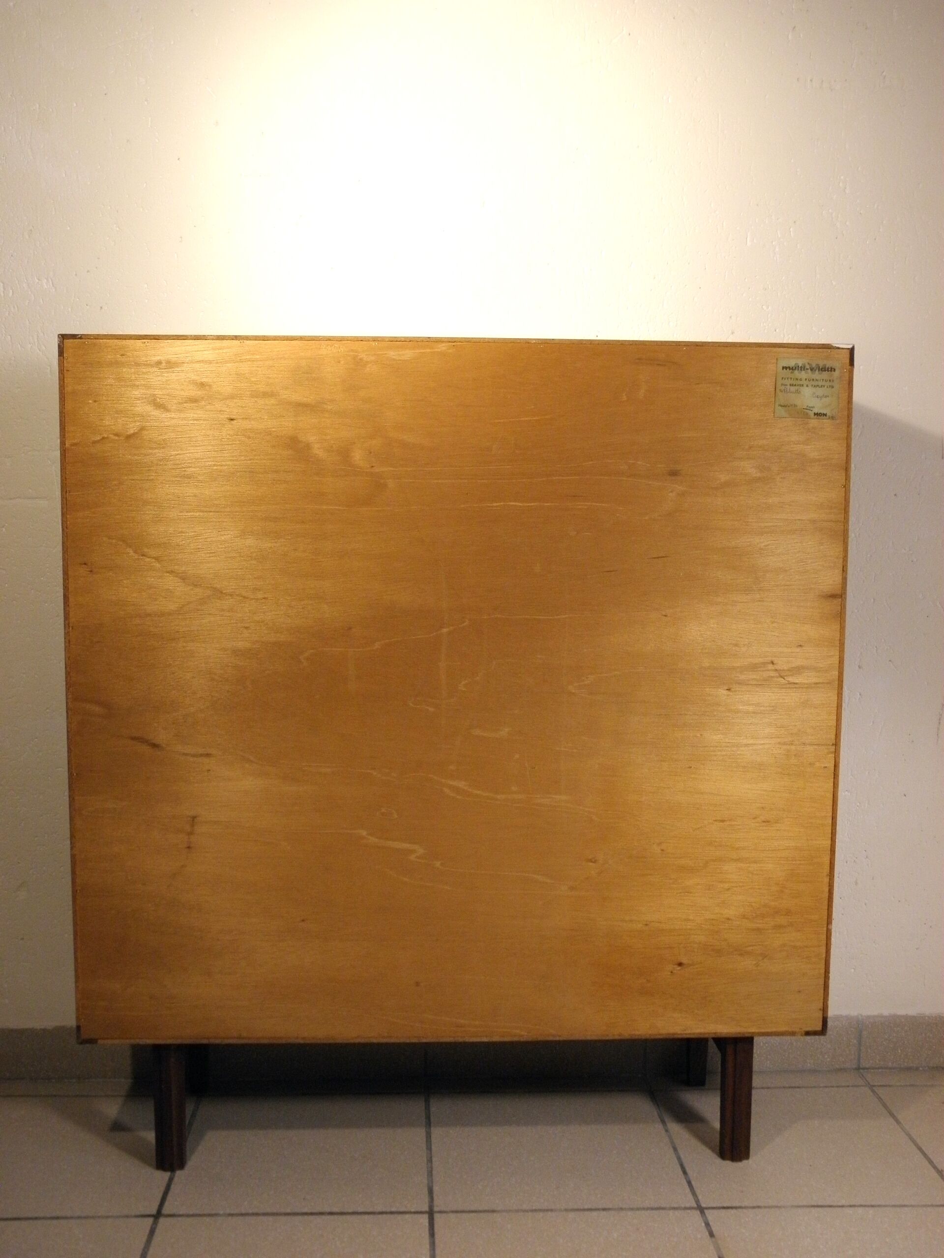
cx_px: 472
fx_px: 1236
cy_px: 629
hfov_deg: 41.8
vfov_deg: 54.0
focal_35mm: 34
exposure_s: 1/30
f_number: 3.7
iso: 200
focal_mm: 6.2
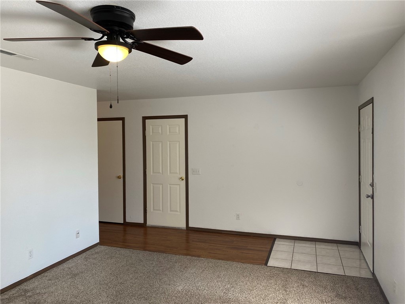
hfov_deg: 67.3
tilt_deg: -0.6
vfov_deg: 53.1
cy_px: 152
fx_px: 304
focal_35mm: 26
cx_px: 202
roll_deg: +0.5
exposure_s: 1/120
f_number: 1.8
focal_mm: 4.25
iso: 64
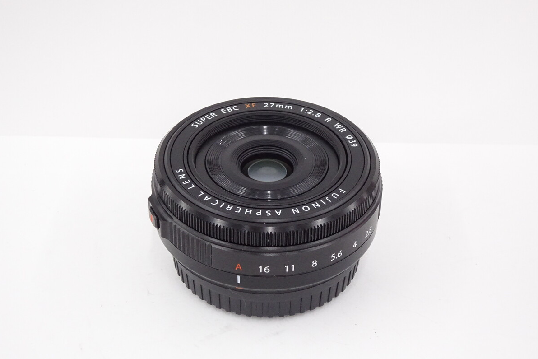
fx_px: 1001
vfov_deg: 20.3
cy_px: 189
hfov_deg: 30.1
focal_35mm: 67
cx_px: 269
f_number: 4.5
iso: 640
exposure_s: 1/80
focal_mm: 10.95
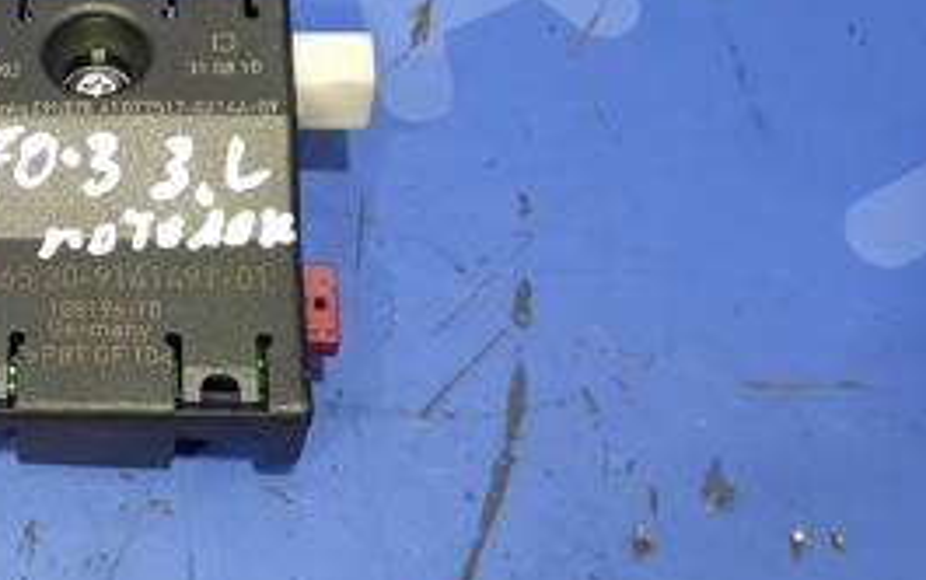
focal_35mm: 64
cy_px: 129
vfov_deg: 20.2
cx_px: 7
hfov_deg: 29.9
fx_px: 1616
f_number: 2
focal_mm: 4.6
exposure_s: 1/30
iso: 320
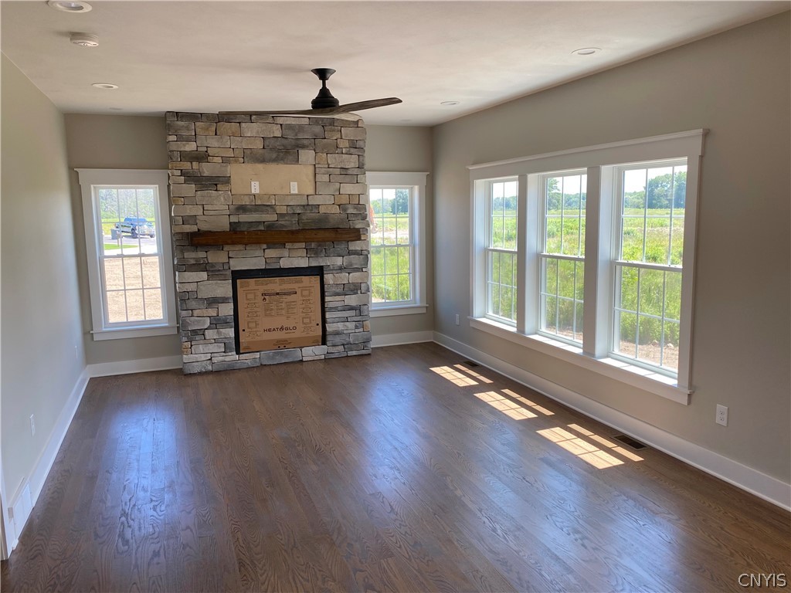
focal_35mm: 26
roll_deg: +1.1
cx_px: 396
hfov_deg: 67.3
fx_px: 594
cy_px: 296
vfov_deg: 53.1
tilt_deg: -7.8
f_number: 1.8
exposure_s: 1/159
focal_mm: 4.25
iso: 32
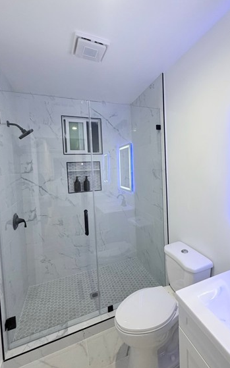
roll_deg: +2.6
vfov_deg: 94.3
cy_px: 175
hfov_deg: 67.2
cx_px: 139
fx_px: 171
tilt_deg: -2.6
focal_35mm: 17
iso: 200
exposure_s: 1/120
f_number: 2.2
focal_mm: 2.22
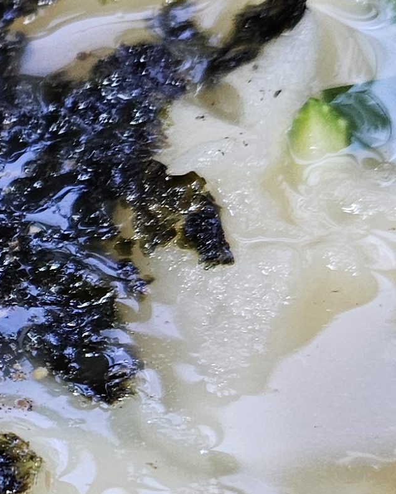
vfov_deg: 16.8
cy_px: 455
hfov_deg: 12.1
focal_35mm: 113
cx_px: -391
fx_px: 1655
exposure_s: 1/120
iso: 160
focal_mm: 5.4
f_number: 1.8
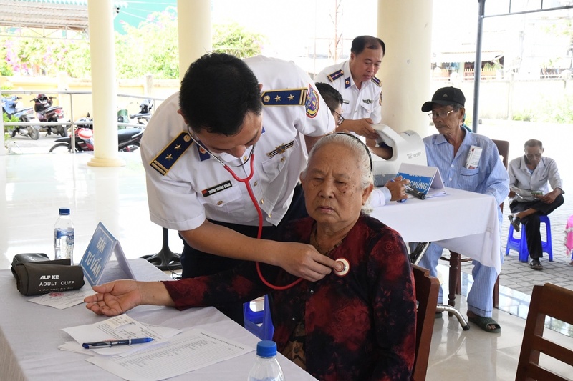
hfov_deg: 39.6
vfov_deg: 27.0
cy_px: 190
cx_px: 286
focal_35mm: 50
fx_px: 796
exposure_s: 1/320
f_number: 16
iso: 12800
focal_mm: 50
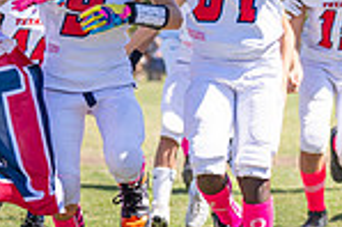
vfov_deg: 4.3
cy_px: 13
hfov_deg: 6.5
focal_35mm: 317
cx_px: 403
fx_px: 3008
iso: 160
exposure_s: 1/2000
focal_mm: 70
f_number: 2.8
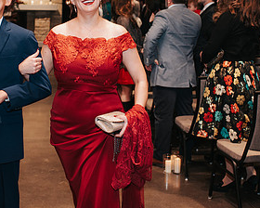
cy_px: 54
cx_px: 89
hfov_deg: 25.6
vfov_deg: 20.5
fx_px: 569
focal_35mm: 74
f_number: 2.8
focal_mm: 35
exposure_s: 1/200
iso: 1000
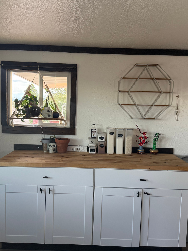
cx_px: 91
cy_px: 126
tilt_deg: -4.7
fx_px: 239
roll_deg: -1.6
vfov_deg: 55.3
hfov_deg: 42.9
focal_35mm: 33
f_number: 1.78
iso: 200
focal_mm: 6.76
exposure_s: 1/110
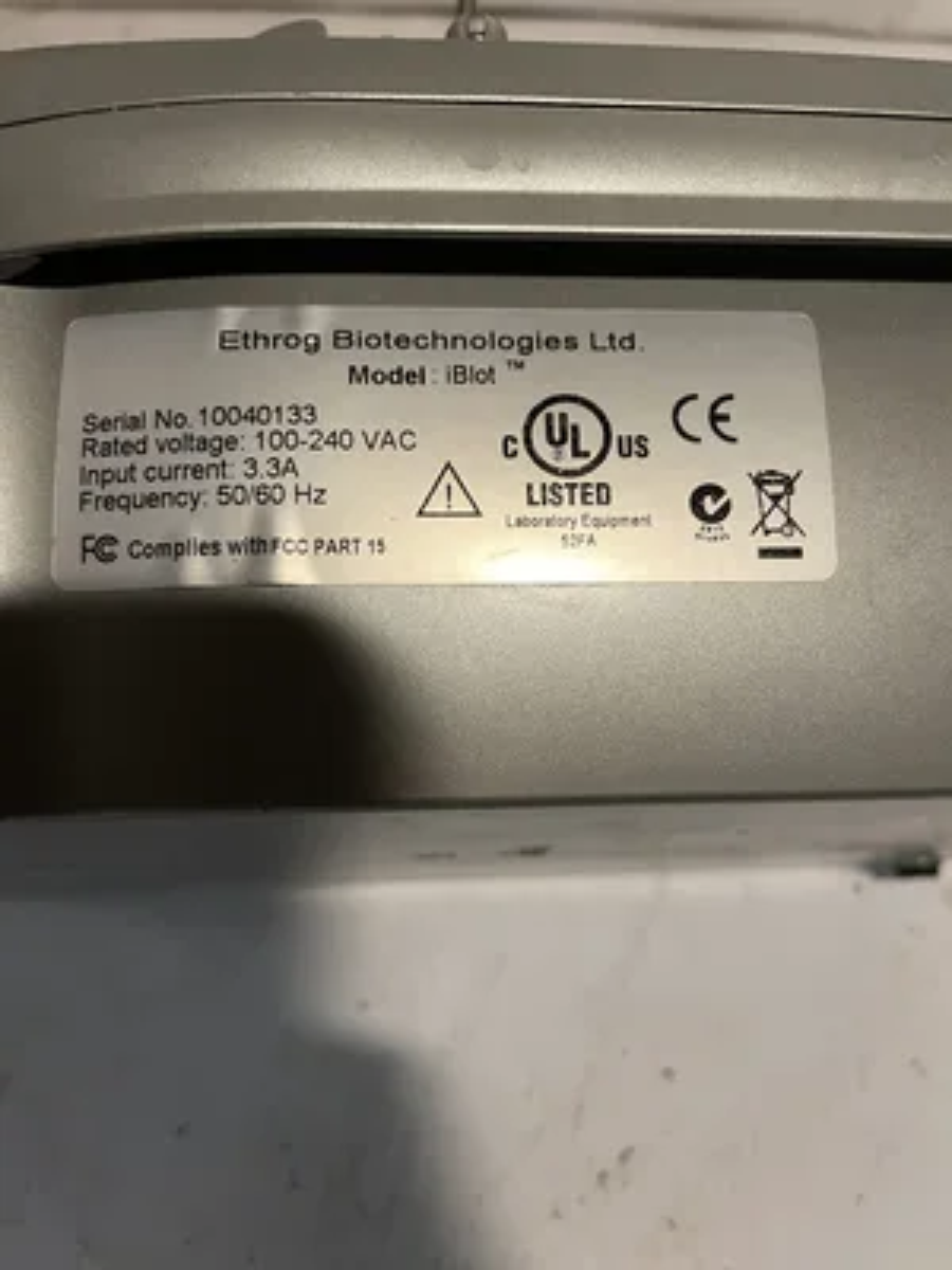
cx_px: 476
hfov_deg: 53.1
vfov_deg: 67.3
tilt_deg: -54.5
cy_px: 635
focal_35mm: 26
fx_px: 953
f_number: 1.6
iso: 100
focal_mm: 4.2
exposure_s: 1/60
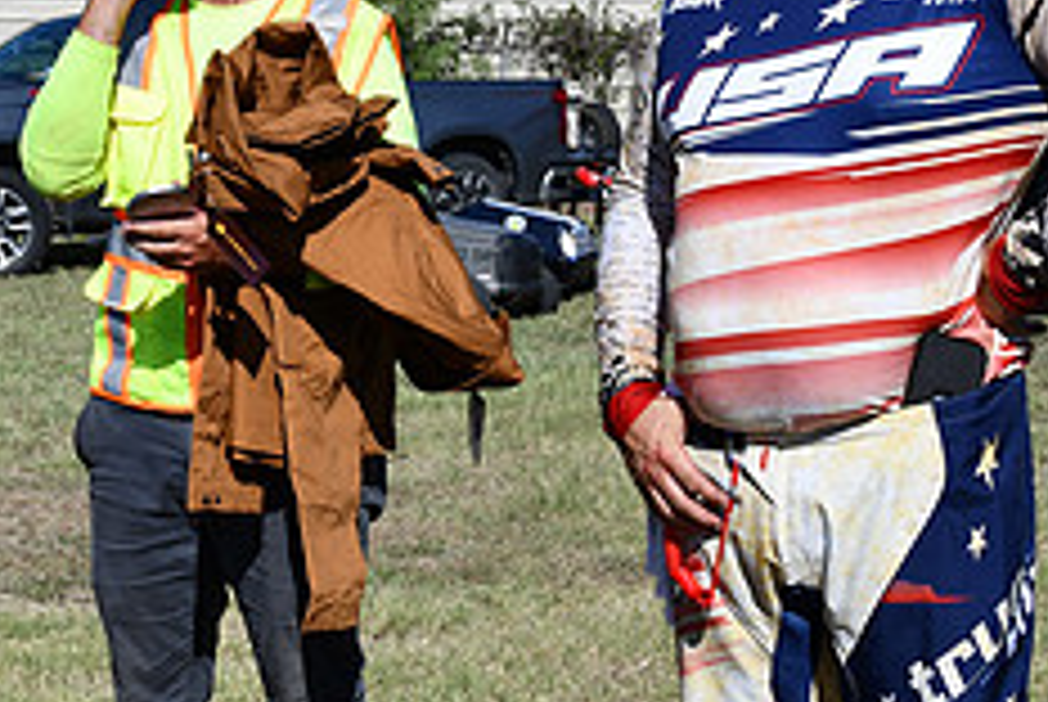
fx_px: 2827
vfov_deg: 14.1
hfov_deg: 20.8
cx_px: 247
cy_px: 223
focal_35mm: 97
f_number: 9
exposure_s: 1/320
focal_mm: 26
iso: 100
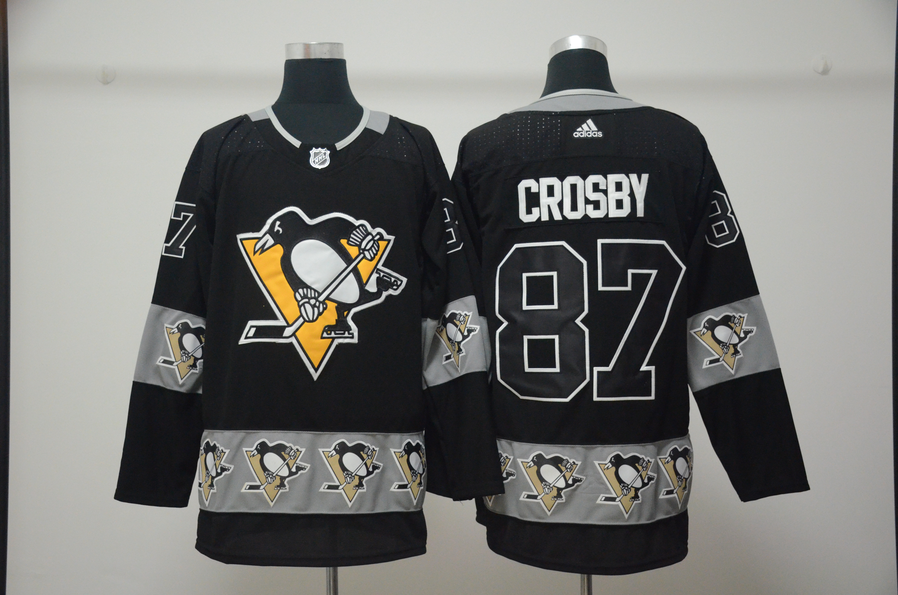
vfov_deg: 32.9
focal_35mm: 40
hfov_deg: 48.0
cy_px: 298
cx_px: 449
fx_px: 1008
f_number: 4.5
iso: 4000
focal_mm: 27
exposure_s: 1/80
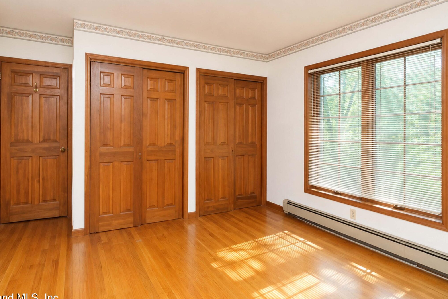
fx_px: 236
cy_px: 126
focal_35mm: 19
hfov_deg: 86.6
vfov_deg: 64.2
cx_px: 201
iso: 2000
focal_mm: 10
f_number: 8
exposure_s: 1/60
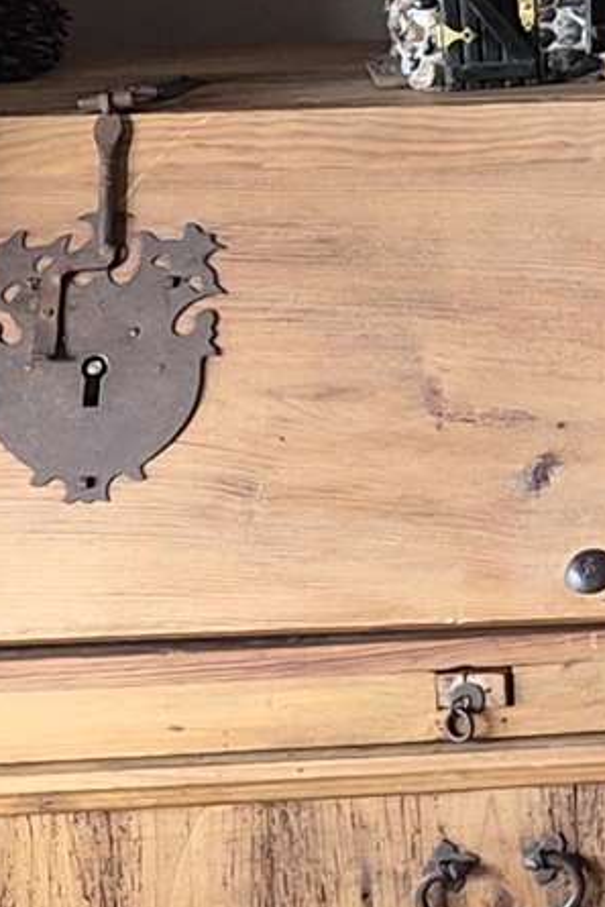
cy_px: -55
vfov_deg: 12.3
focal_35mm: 165
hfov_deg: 7.1
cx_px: 2031
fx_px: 4156
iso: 100
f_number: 1.8
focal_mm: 5.4
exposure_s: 1/30
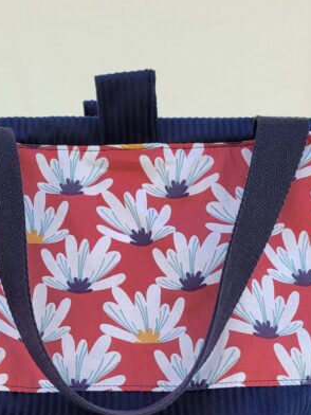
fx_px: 635
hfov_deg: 27.3
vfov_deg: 34.3
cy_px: 371
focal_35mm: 53
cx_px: 100
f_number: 1.8
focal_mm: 5.4
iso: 40
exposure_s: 1/593
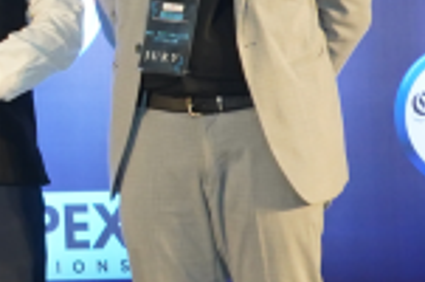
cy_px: -151
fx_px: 3522
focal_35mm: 299
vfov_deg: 4.5
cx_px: -825
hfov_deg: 6.4
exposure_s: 1/160
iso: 1600
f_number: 5
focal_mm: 45
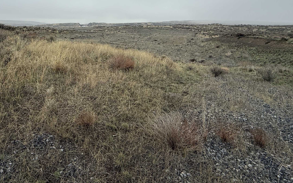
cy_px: 34
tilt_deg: -2.9
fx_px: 168
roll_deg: -0.8
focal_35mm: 21
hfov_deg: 78.9
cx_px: 92
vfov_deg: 53.1
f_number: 2.2
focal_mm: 2.22
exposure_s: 1/518
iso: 50
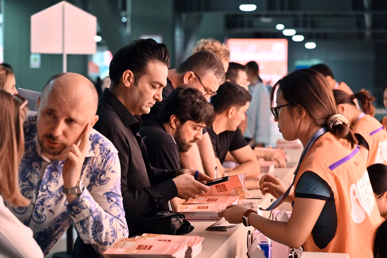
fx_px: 903
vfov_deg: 16.3
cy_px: 129
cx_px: 194
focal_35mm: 84
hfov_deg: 24.2
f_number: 4
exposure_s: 1/161
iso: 1600
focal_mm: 84
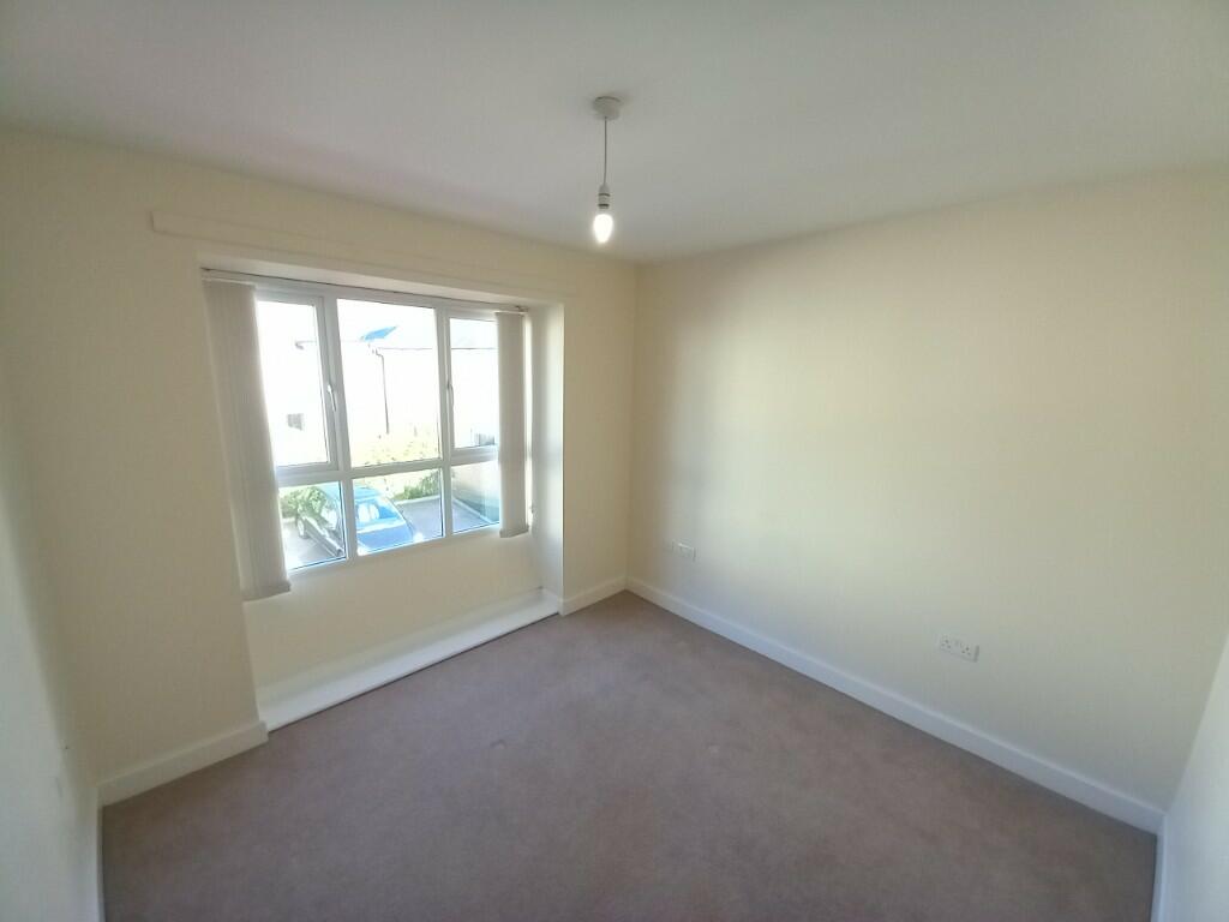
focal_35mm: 13
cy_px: 461
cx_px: 614
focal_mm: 1.13
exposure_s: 1/100
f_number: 2.2
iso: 100
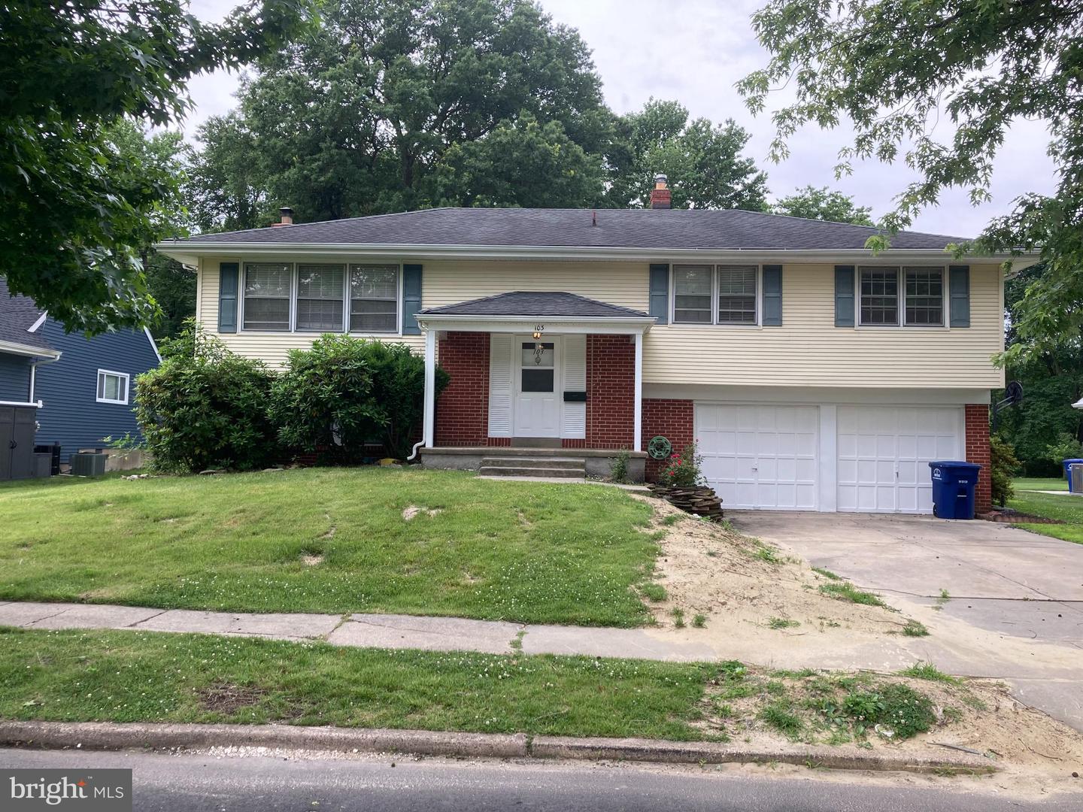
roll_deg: -2.3
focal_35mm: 28
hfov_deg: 63.4
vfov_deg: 49.7
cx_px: 542
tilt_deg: +2.9
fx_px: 876
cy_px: 406
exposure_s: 1/276
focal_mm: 3.99
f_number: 1.8
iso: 20
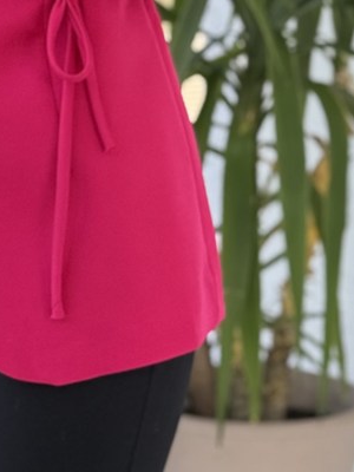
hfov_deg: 9.2
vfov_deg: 12.1
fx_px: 2182
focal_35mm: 160
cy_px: -101
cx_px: 55
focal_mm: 6.76
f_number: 1.78
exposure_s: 1/699
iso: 80
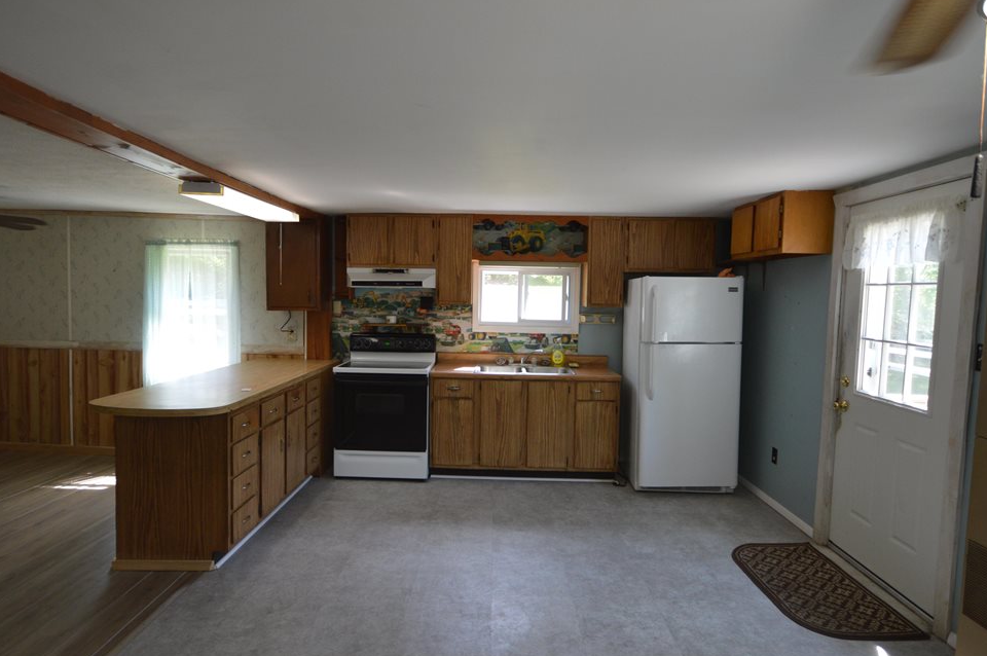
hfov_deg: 84.0
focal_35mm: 20
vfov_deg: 61.8
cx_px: 472
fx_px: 548
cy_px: 334
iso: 400
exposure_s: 1/80
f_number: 4.5
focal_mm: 10
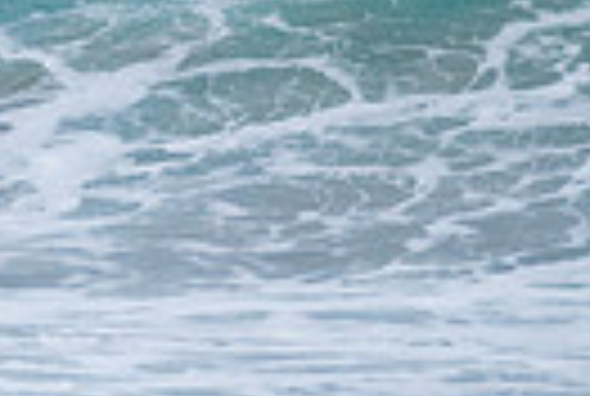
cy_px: -310
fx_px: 44499
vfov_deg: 0.5
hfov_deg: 0.8
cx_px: -26
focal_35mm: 2709
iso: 180
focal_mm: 500
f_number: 5.6
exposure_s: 1/1250
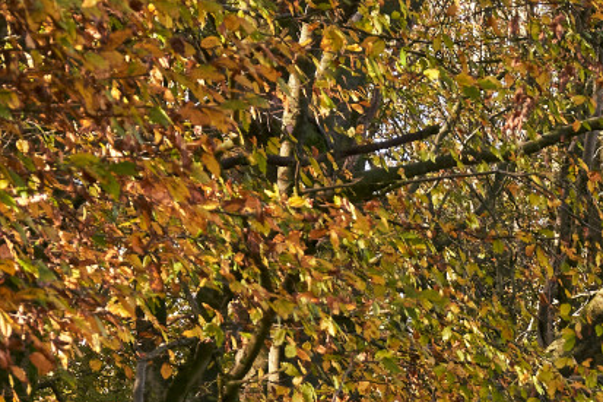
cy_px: 899
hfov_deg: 8.4
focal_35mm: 242
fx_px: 4052
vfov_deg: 5.5
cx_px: 742
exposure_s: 1/250
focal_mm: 35
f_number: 4.5
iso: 500
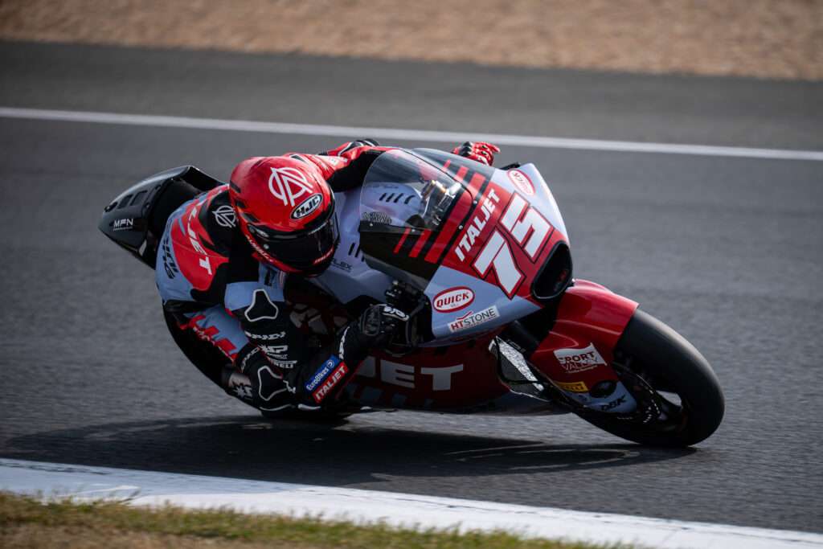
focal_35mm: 400
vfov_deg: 3.4
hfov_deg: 5.2
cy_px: 274
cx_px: 412
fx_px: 9145
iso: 160
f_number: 5
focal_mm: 400
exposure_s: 1/1600
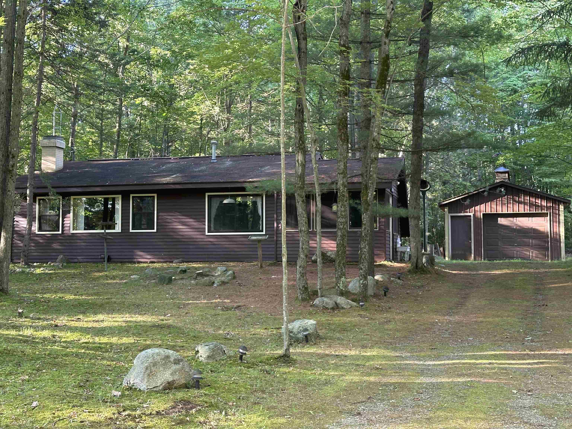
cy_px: 214
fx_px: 793
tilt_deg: +3.3
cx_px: 286
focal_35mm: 48
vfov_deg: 30.3
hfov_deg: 39.7
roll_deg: +0.0
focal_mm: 6.86
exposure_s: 1/60
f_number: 1.78
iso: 100
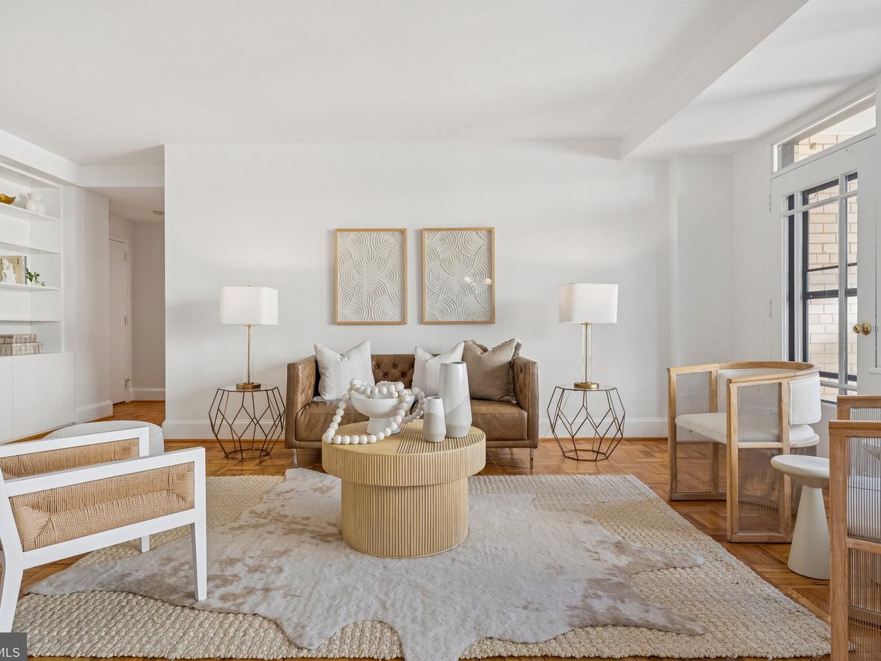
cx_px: 426
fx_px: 509
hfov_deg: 81.7
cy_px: 329
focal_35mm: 20
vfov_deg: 66.0
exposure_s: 1/80
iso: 640
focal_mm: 18
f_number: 7.1
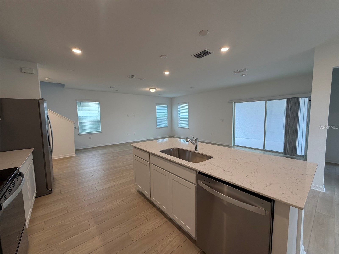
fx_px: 137
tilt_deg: -4.4
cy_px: 127
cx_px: 170
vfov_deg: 85.7
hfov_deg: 102.1
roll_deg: +1.4
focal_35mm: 14
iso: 160
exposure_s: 1/120
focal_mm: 2.22
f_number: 2.2
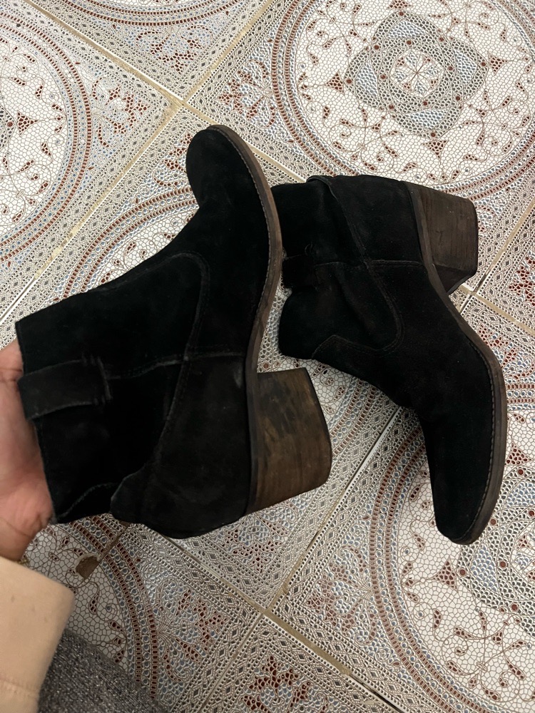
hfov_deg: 53.1
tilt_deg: -78.2
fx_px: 536
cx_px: 268
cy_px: 356
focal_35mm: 26
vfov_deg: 67.3
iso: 640
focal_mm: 5.7
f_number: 1.5
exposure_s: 1/33
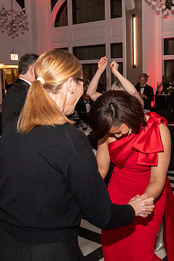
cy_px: 130
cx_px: 153
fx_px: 311
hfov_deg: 30.0
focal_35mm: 43
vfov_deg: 45.4
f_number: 7.1
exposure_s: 1/60
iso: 2000
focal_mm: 18
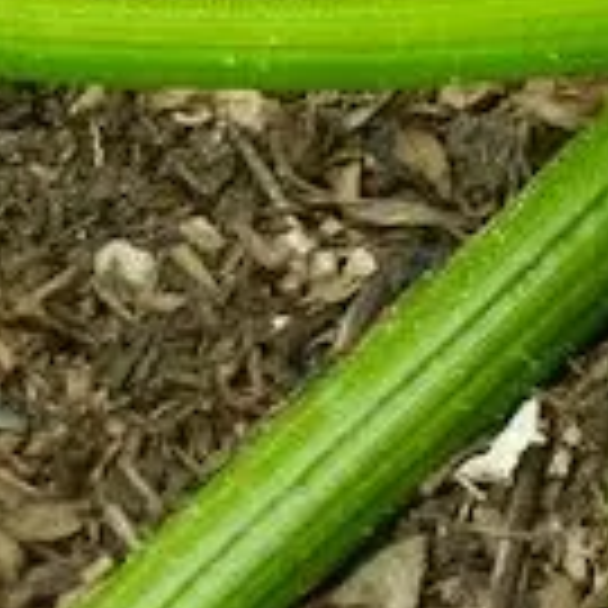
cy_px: -775
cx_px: 1711
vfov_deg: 2.9
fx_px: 11843
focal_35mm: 596
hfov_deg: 2.9
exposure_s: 1/111
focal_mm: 16
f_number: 4.4
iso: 160
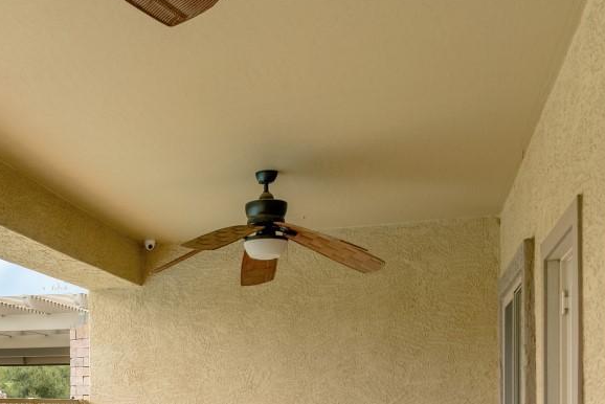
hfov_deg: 33.1
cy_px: 457
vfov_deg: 22.7
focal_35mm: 56
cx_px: 21
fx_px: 942
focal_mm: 20
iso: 320
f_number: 11
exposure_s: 1/30
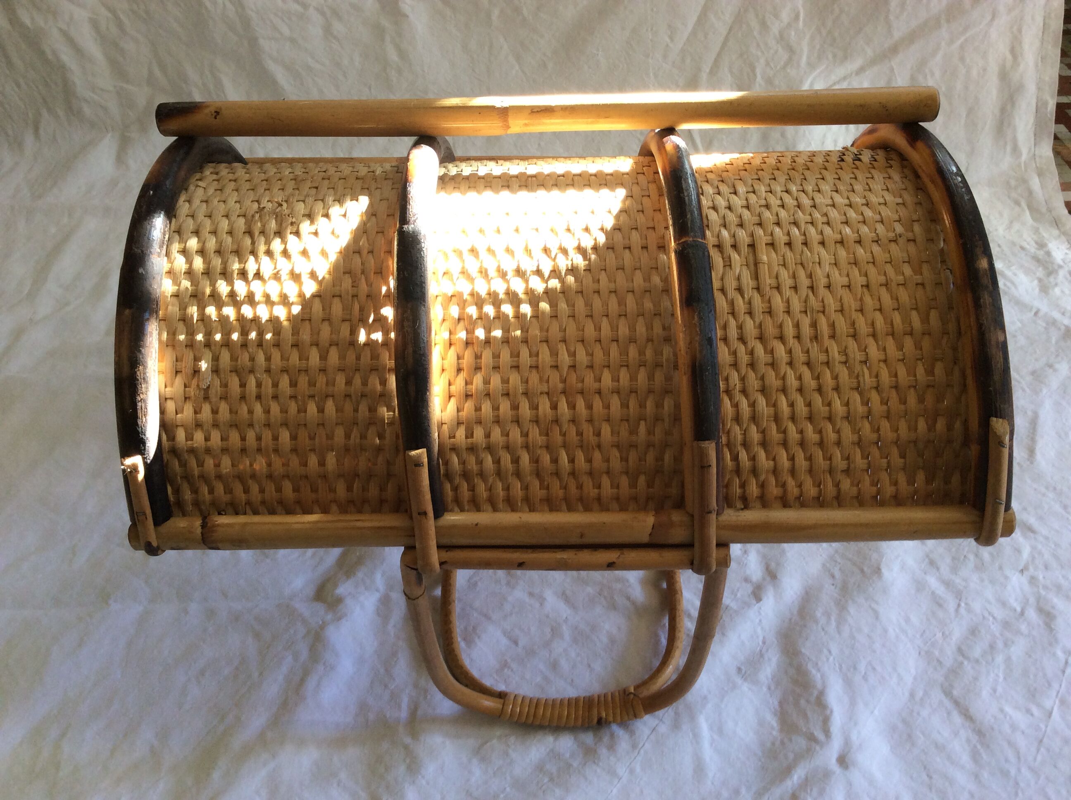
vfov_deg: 44.1
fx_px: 989
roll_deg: +3.1
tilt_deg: -42.8
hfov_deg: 56.9
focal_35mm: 32
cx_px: 536
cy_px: 400
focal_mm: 3.3
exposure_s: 1/24
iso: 50
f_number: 2.4
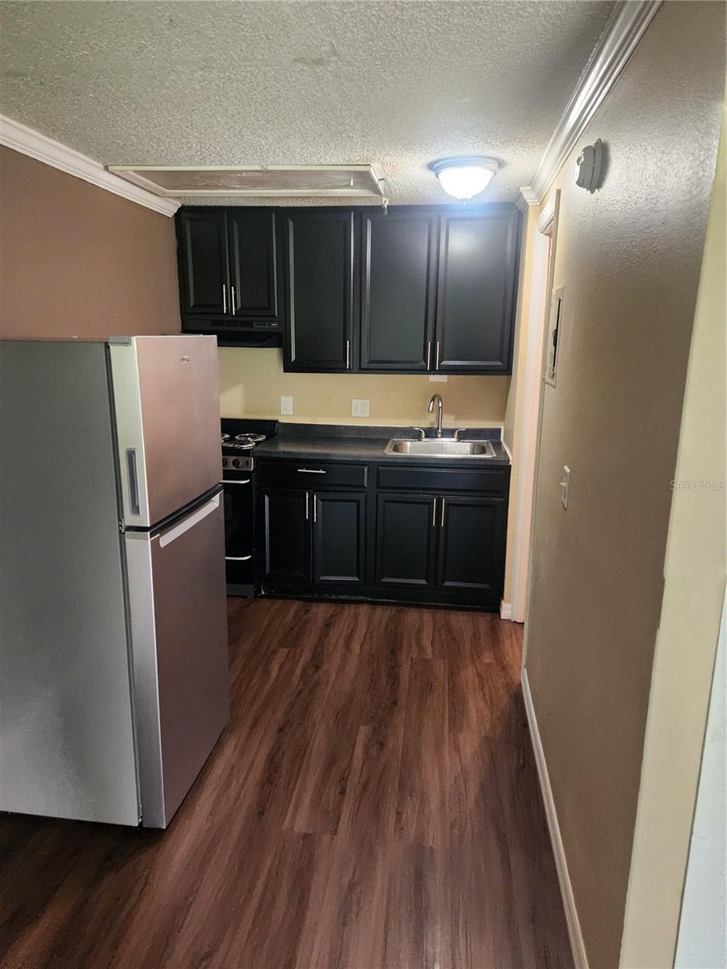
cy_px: 484
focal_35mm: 23
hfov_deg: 58.9
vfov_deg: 73.9
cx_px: 364
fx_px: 644
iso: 1000
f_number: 1.8
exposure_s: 1/120
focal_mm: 5.4
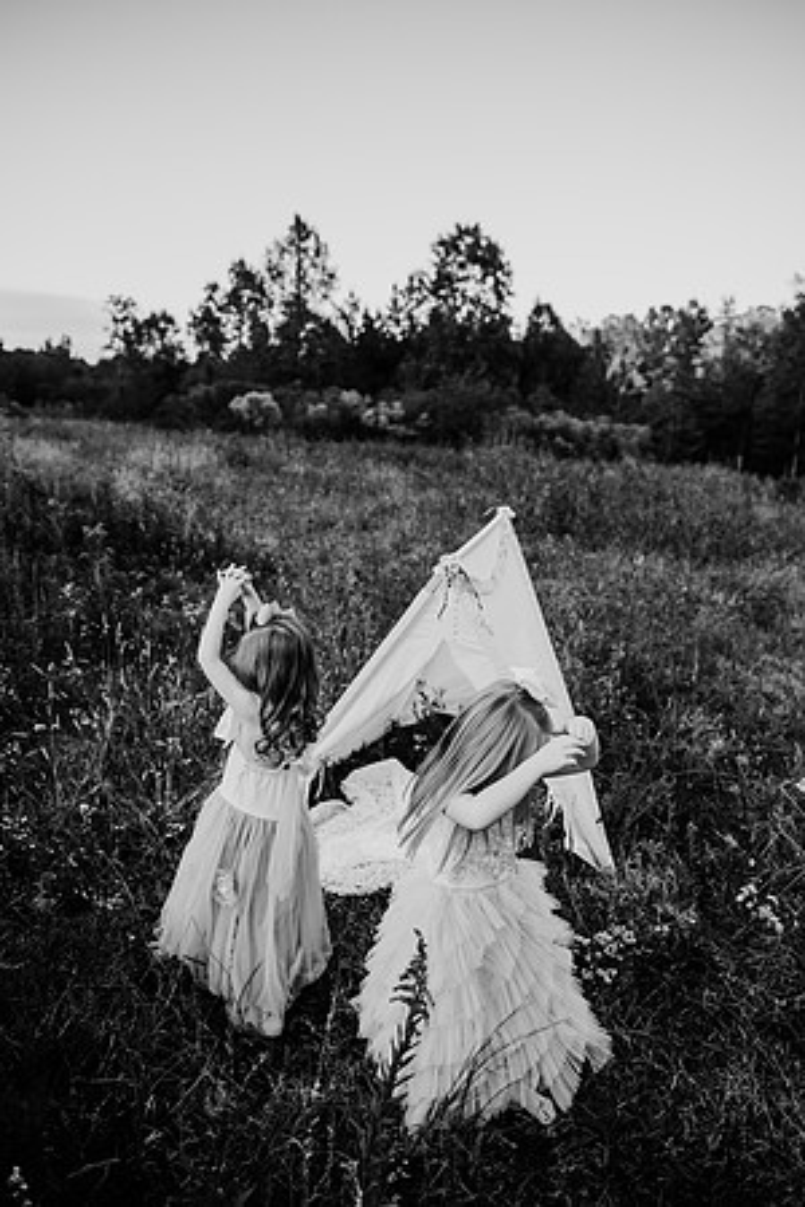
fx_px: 805
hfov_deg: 53.1
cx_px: 402
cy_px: 604
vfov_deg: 73.7
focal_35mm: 24
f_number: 2.5
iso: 250
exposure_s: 1/800
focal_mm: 24
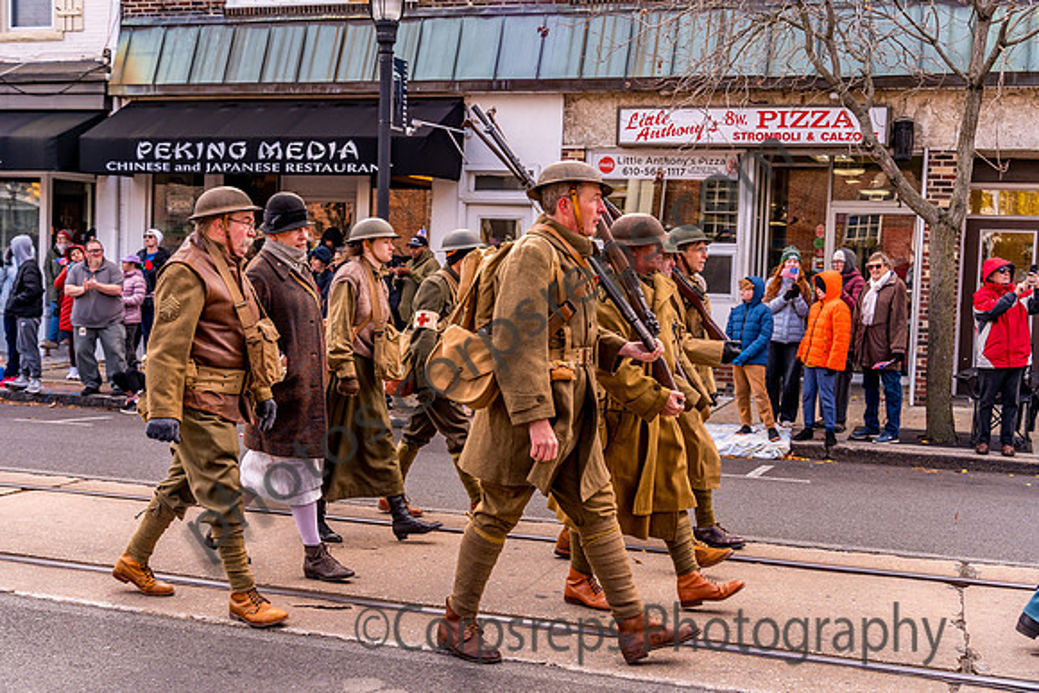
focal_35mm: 43
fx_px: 1241
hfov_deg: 45.4
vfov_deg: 31.2
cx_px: 520
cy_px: 346
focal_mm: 43
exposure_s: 1/400
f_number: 6.3
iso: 800
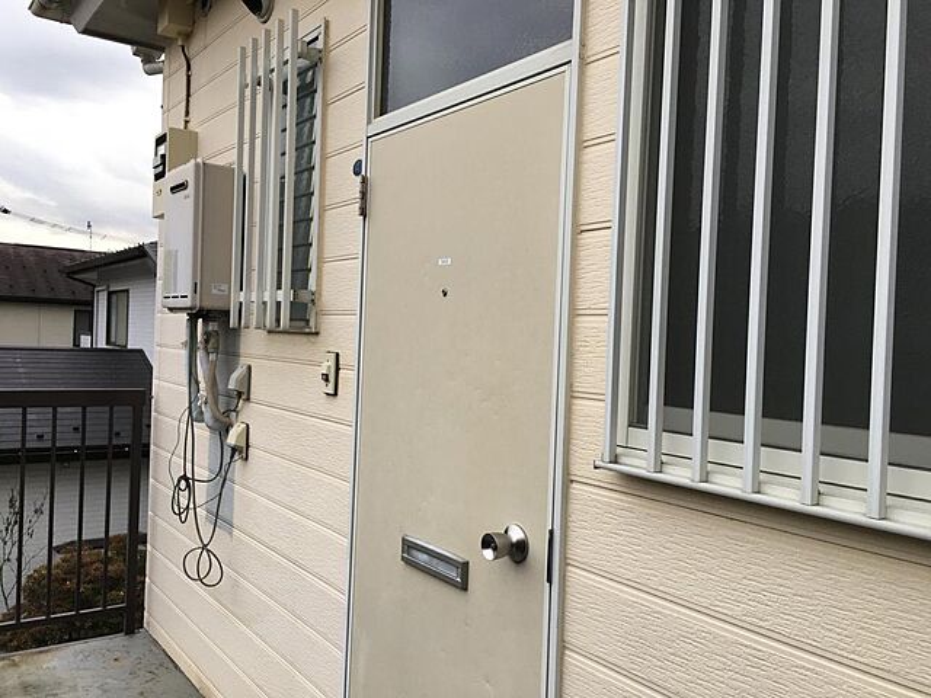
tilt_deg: +0.2
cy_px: 349
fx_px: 780
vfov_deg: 48.2
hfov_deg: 61.7
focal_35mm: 29
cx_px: 466
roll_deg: -2.2
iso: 40
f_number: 2.2
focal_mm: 4.15
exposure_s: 1/100
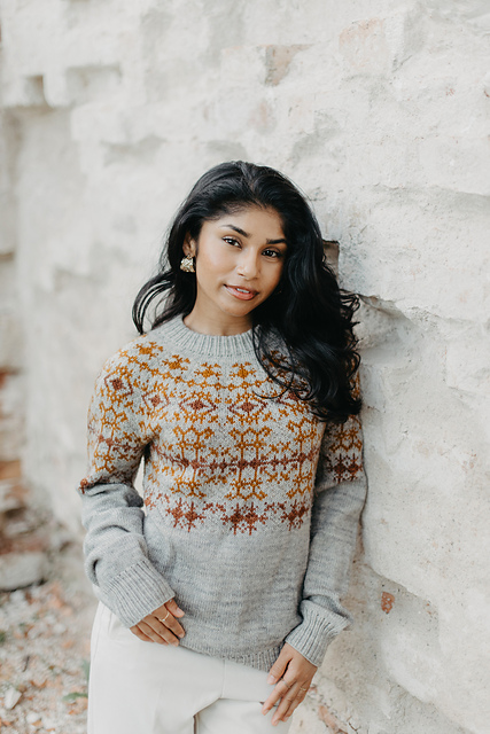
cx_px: 245
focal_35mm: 50
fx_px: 1020
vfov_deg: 39.6
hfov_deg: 27.0
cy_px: 367
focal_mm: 50
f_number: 2
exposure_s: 1/2000
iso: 80
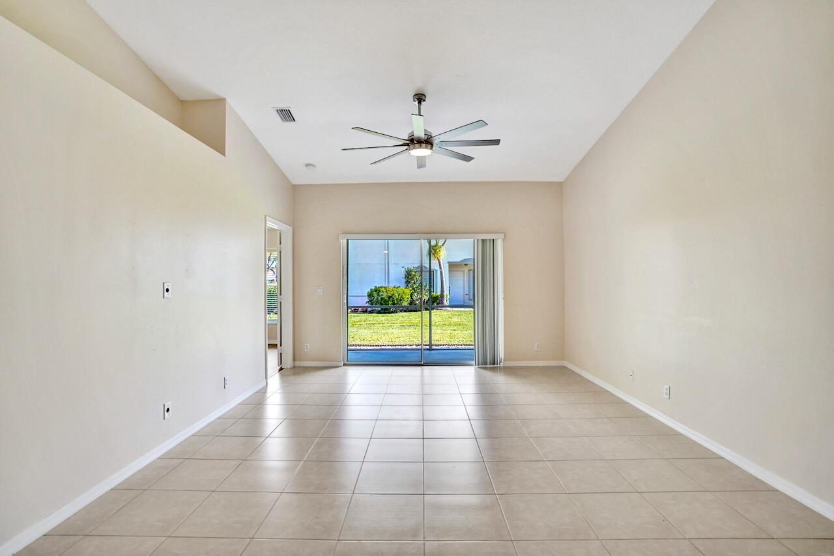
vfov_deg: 73.8
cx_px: 417
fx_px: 371
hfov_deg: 96.7
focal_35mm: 16
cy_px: 278
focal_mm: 16
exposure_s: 1/400
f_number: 2.8
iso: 800
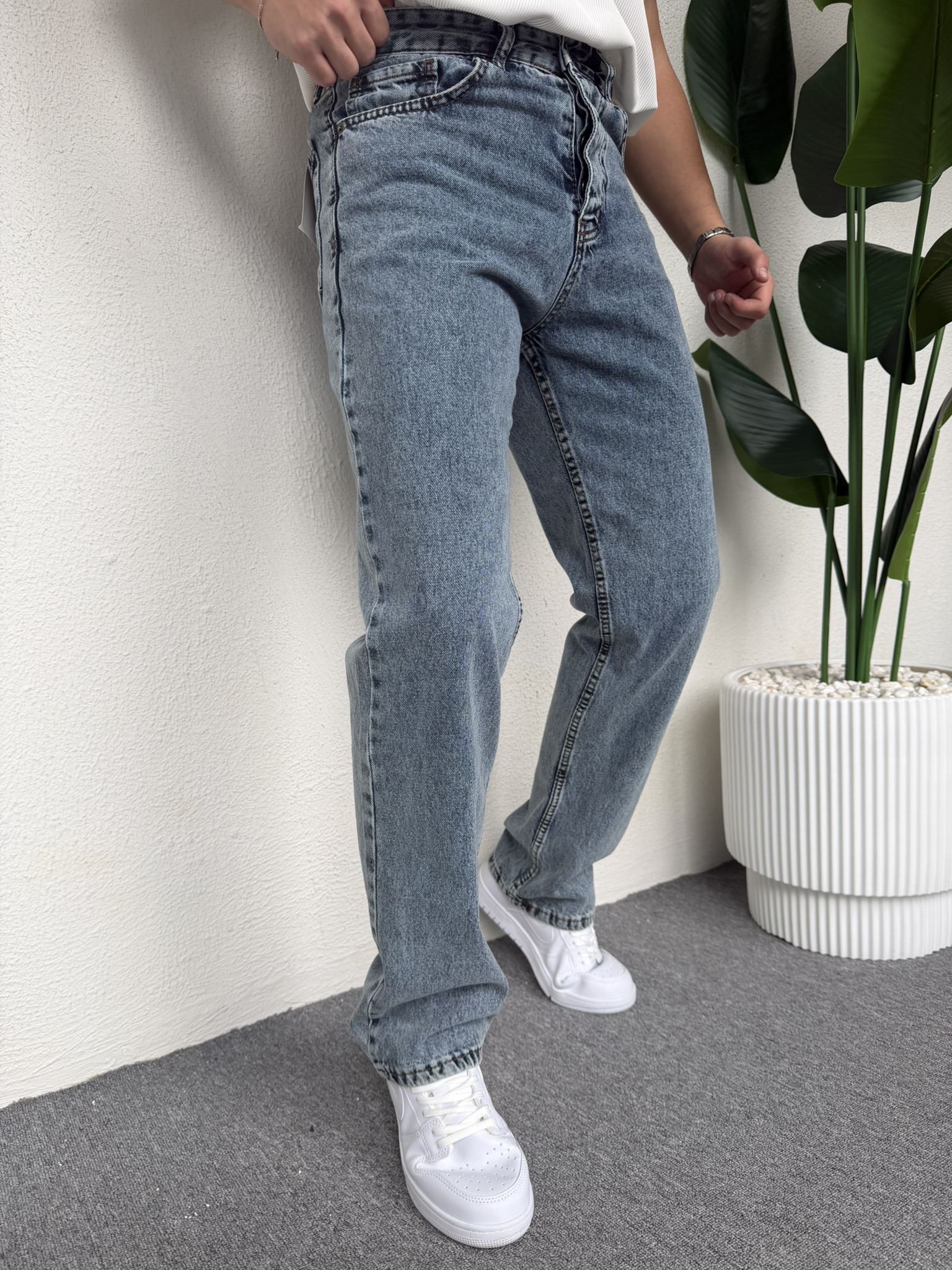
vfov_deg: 71.6
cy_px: 635
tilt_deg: -5.6
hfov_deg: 56.8
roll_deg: +2.5
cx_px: 476
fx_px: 880
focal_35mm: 24
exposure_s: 1/150
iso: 64
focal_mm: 6.76
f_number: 1.78
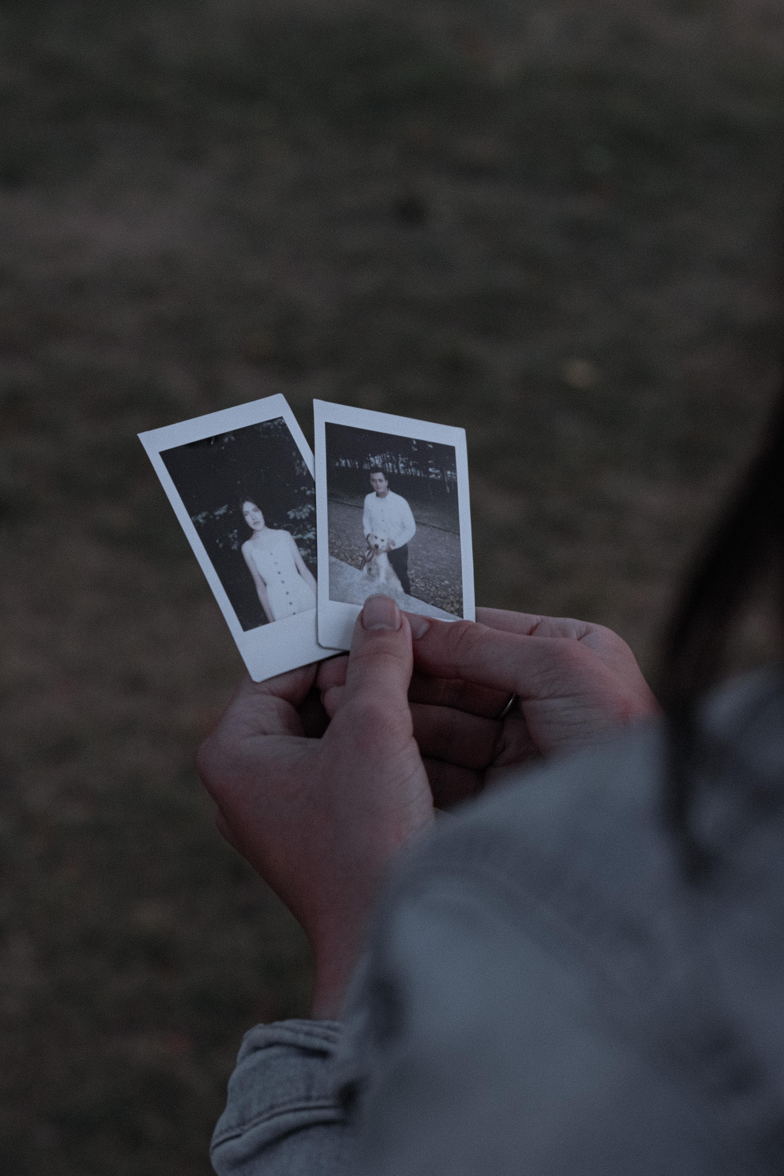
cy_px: 588
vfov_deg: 27.0
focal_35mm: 75
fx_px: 2450
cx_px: 392
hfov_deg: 18.2
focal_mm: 50
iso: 400
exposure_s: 1/80
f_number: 4
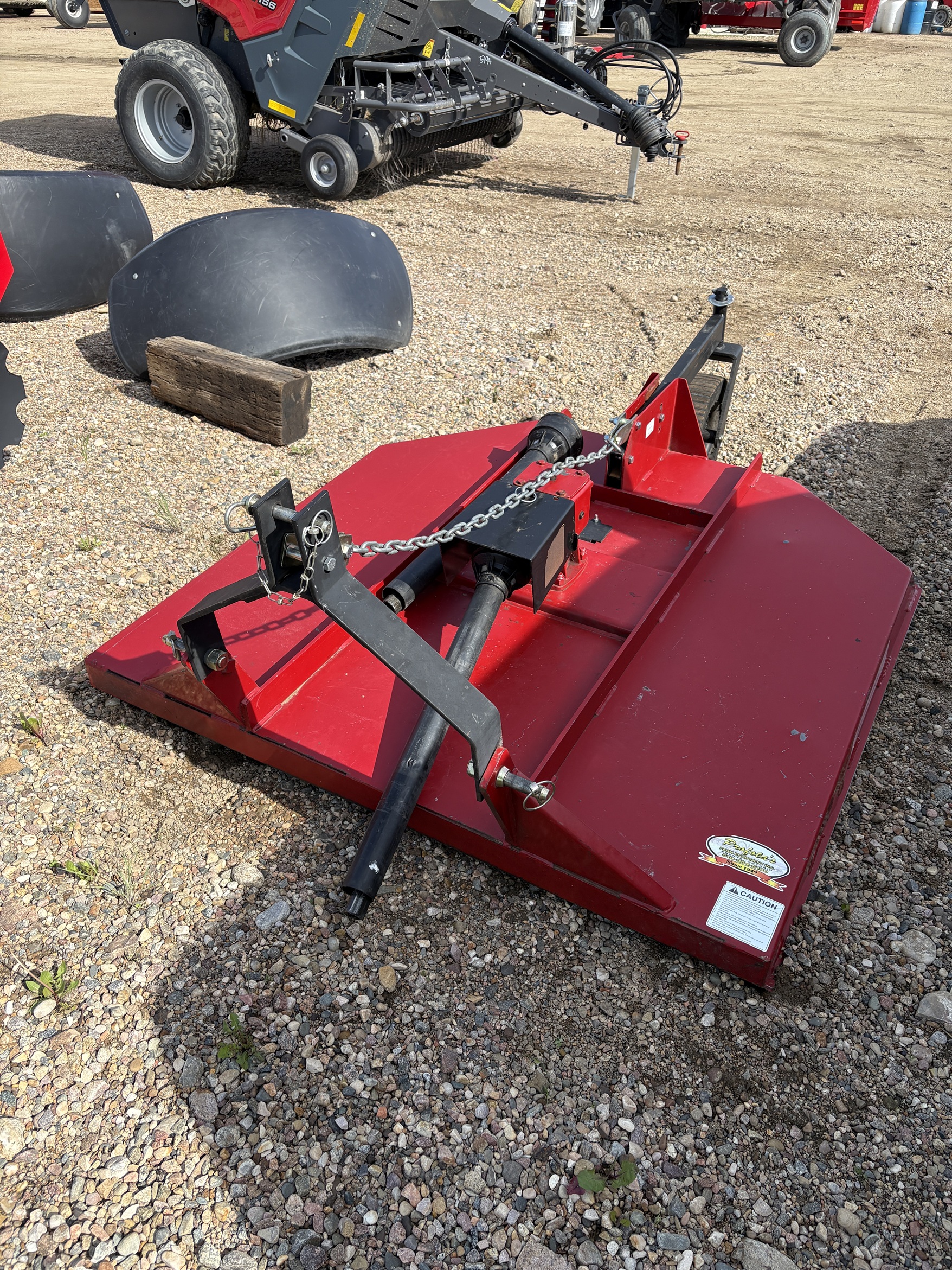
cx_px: 476
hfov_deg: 53.1
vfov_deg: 67.3
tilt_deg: -33.3
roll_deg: -2.6
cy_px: 635
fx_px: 953
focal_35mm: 26
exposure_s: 1/1587
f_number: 1.6
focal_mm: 5.96
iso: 50
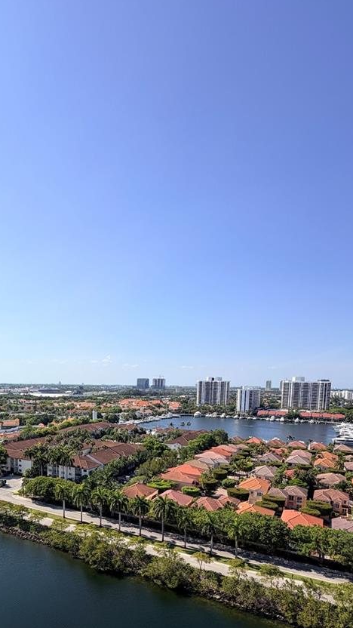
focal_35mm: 22
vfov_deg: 78.2
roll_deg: -1.7
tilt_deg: -4.9
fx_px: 366
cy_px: 425
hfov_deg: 50.6
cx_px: 118
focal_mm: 2.22
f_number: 2.2
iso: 20
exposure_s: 1/955
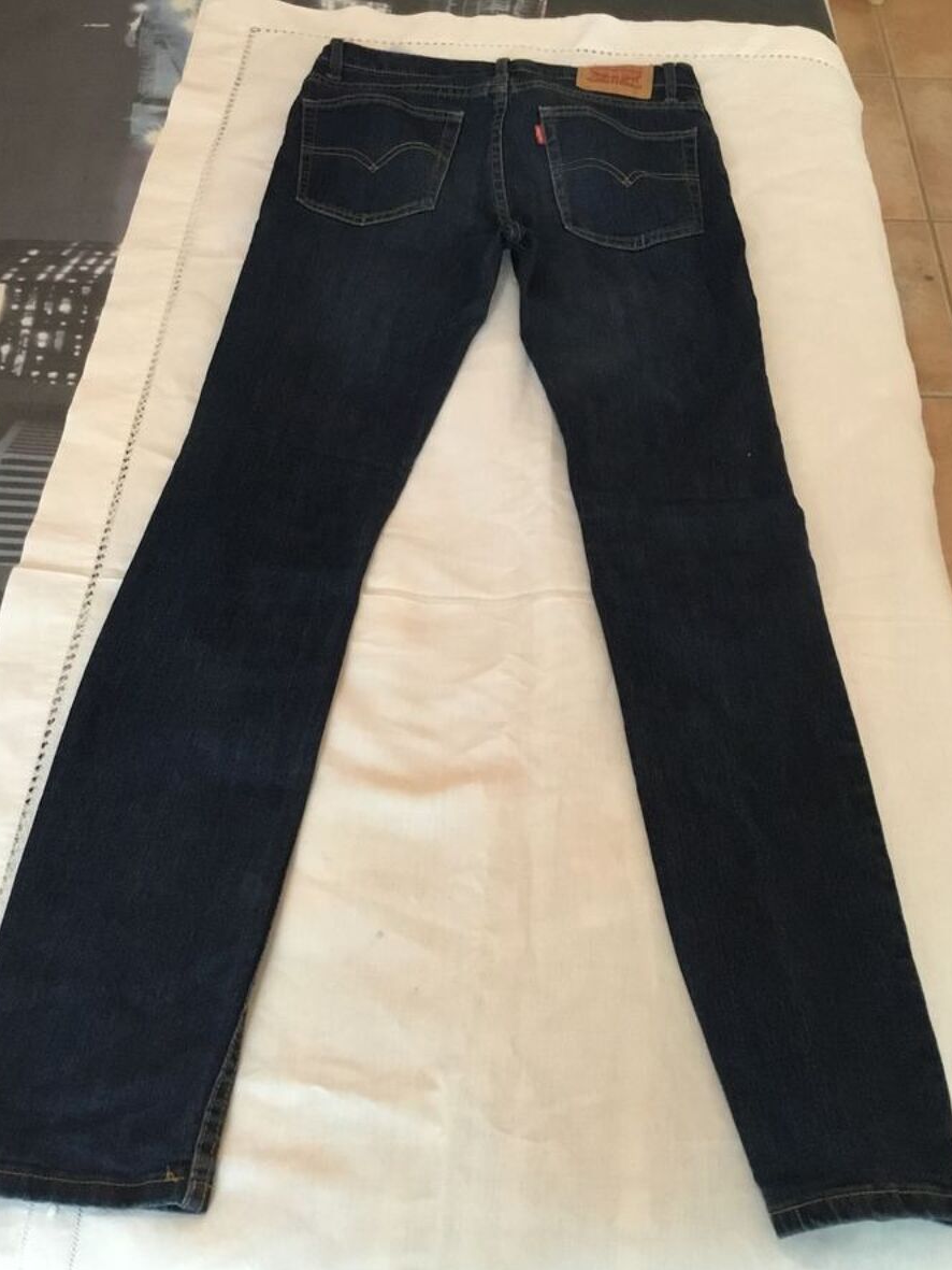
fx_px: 1283
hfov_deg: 40.7
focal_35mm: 35
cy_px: 578
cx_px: 515
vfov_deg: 52.5
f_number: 2.4
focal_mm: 3.3
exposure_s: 1/20
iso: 200
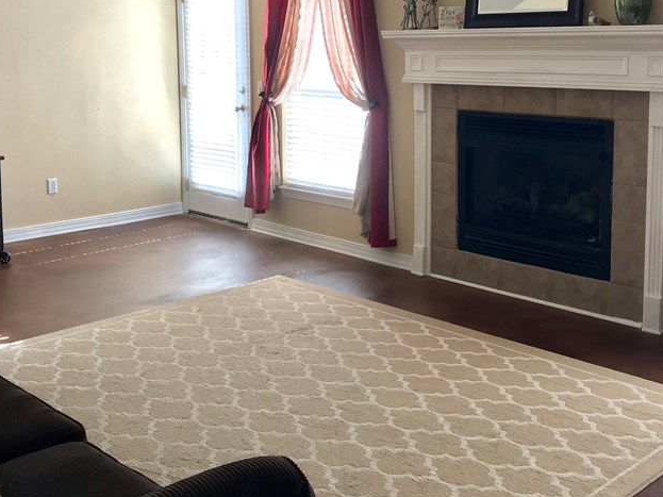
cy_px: 134
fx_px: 881
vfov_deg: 31.0
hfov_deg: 41.2
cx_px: 344
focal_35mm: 46
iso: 32
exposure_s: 1/60
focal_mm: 3.99
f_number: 1.8
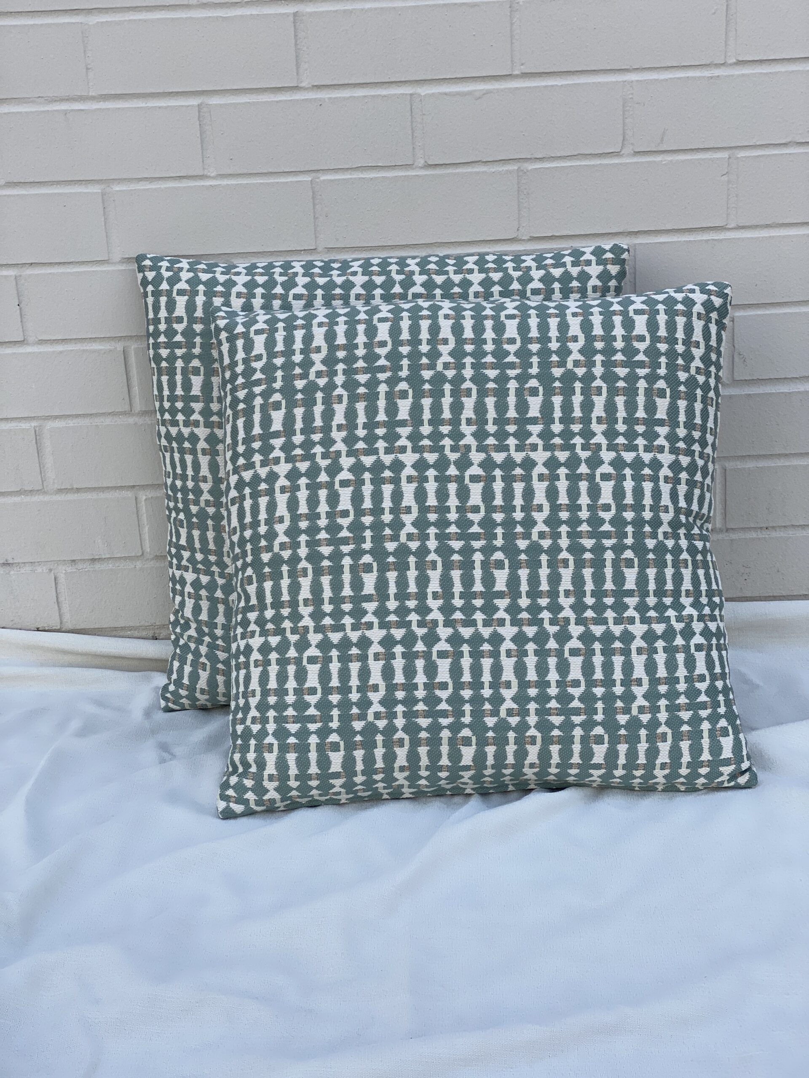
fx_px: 1620
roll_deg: +1.9
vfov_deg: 36.8
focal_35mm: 52
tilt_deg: -17.4
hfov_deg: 28.0
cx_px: 404
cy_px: 539
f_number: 2
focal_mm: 6
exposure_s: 1/1261
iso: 20
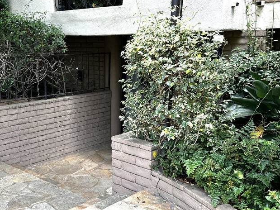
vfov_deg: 33.4
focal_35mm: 43
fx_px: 348
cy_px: 132
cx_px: 93
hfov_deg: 43.2
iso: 50
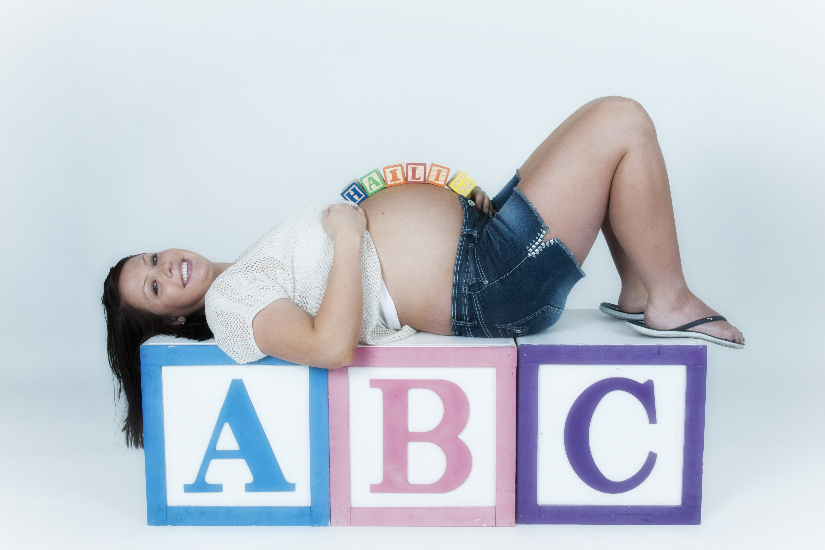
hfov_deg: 61.9
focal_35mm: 30
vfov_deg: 43.6
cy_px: 275
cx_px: 412
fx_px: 687
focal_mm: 30
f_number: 16
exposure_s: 1/60
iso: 160
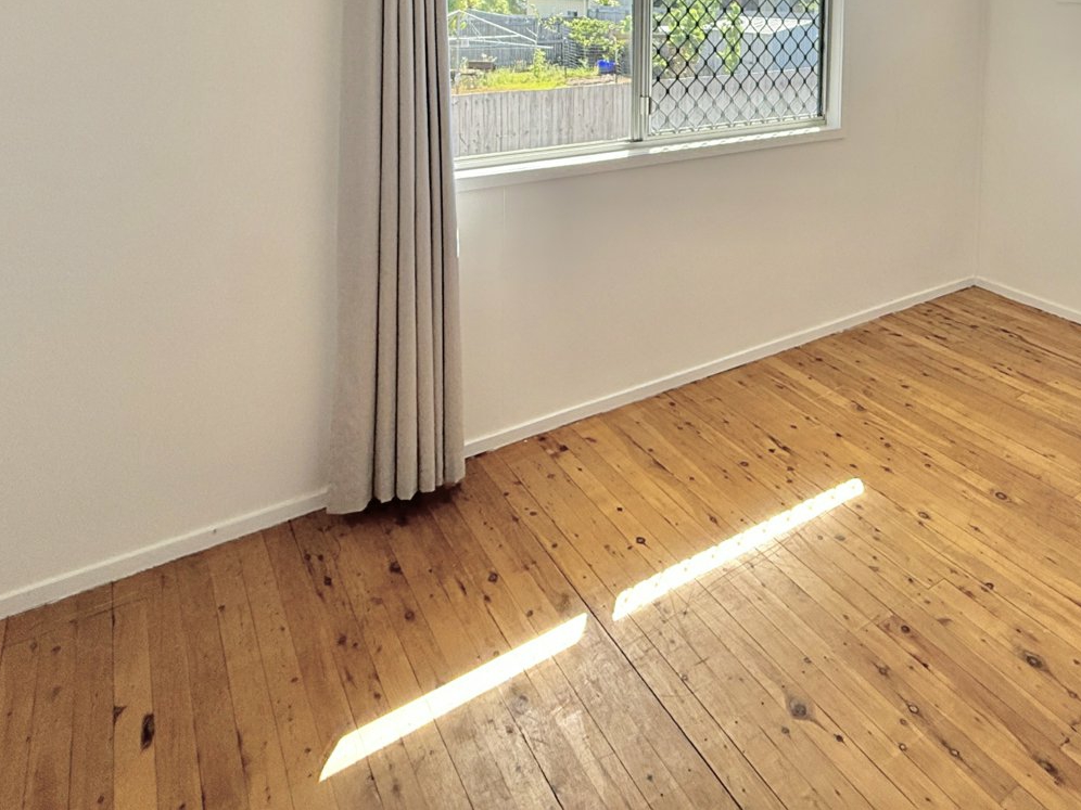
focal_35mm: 27
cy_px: 30
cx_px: 816
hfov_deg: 61.5
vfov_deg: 44.8
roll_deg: -1.0
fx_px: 843
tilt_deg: -2.8
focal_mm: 2.22
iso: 64
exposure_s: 1/607
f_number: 2.2
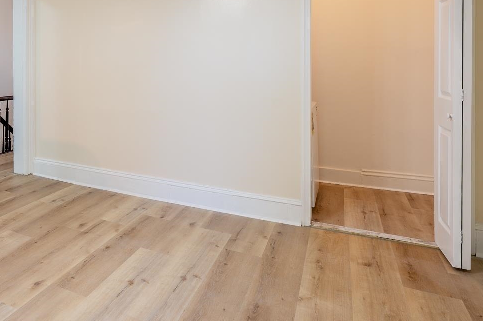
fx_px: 389
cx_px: 75
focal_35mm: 29
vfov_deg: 42.8
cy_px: 62
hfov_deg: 57.3
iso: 100
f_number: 8
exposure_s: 1/5
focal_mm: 14
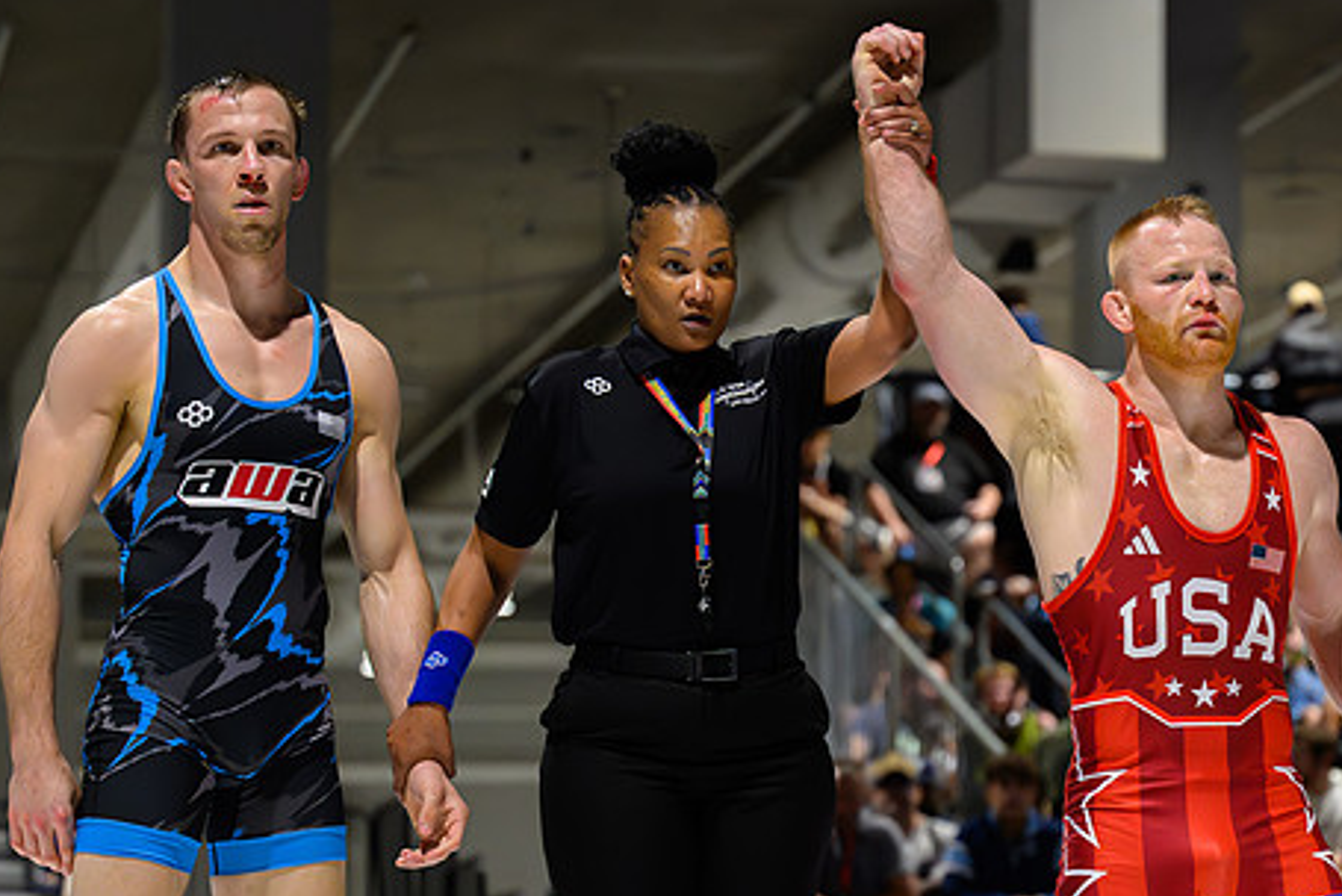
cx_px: 1003
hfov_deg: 13.6
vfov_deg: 9.1
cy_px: 708
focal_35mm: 150
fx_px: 5595
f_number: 2.8
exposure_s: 1/640
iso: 7200
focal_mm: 77
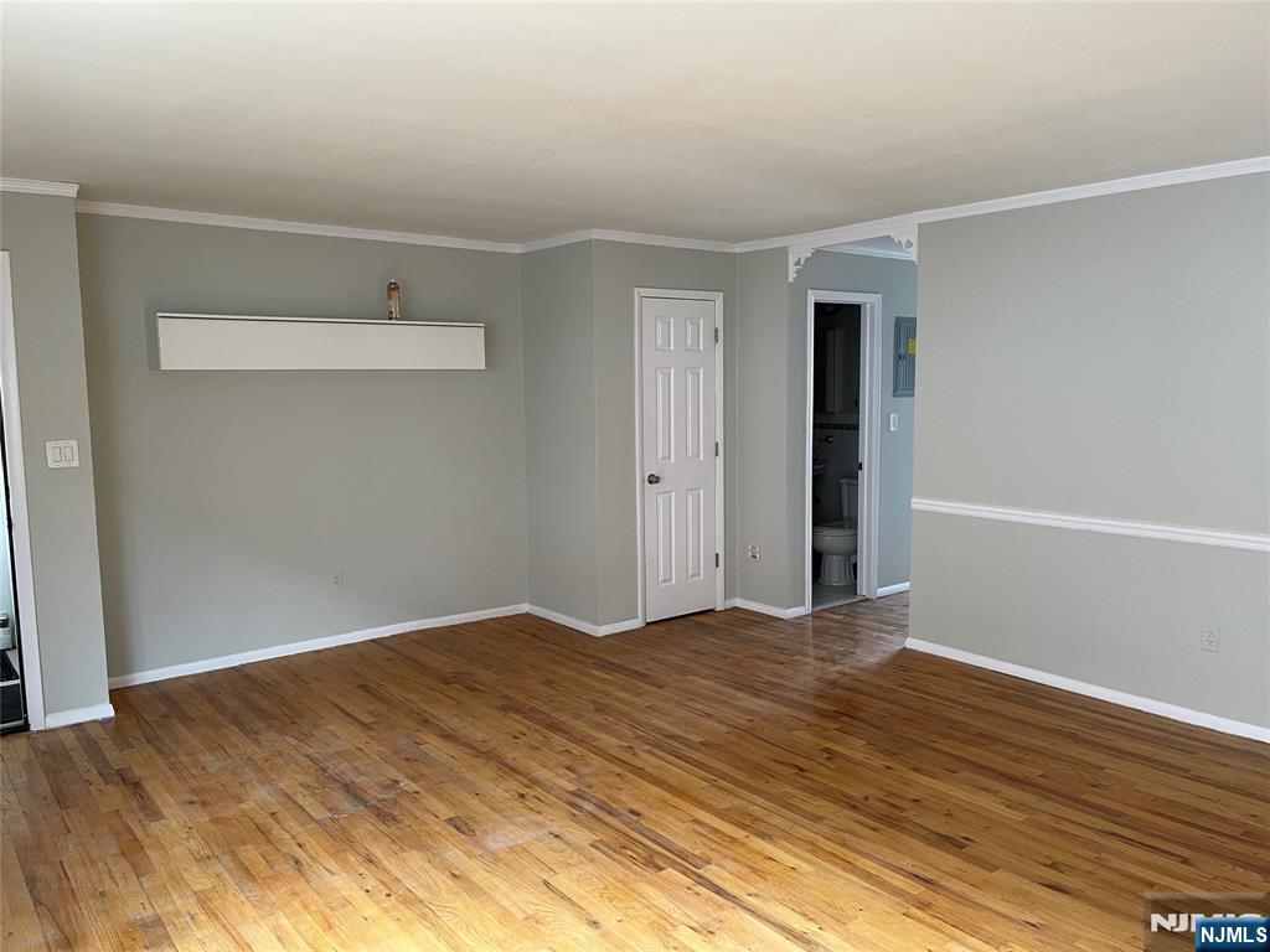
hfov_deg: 67.3
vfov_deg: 53.1
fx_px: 954
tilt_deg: -7.1
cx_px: 635
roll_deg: +0.7
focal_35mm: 26
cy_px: 476
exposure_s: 1/82
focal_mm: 5.1
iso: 125
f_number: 1.6
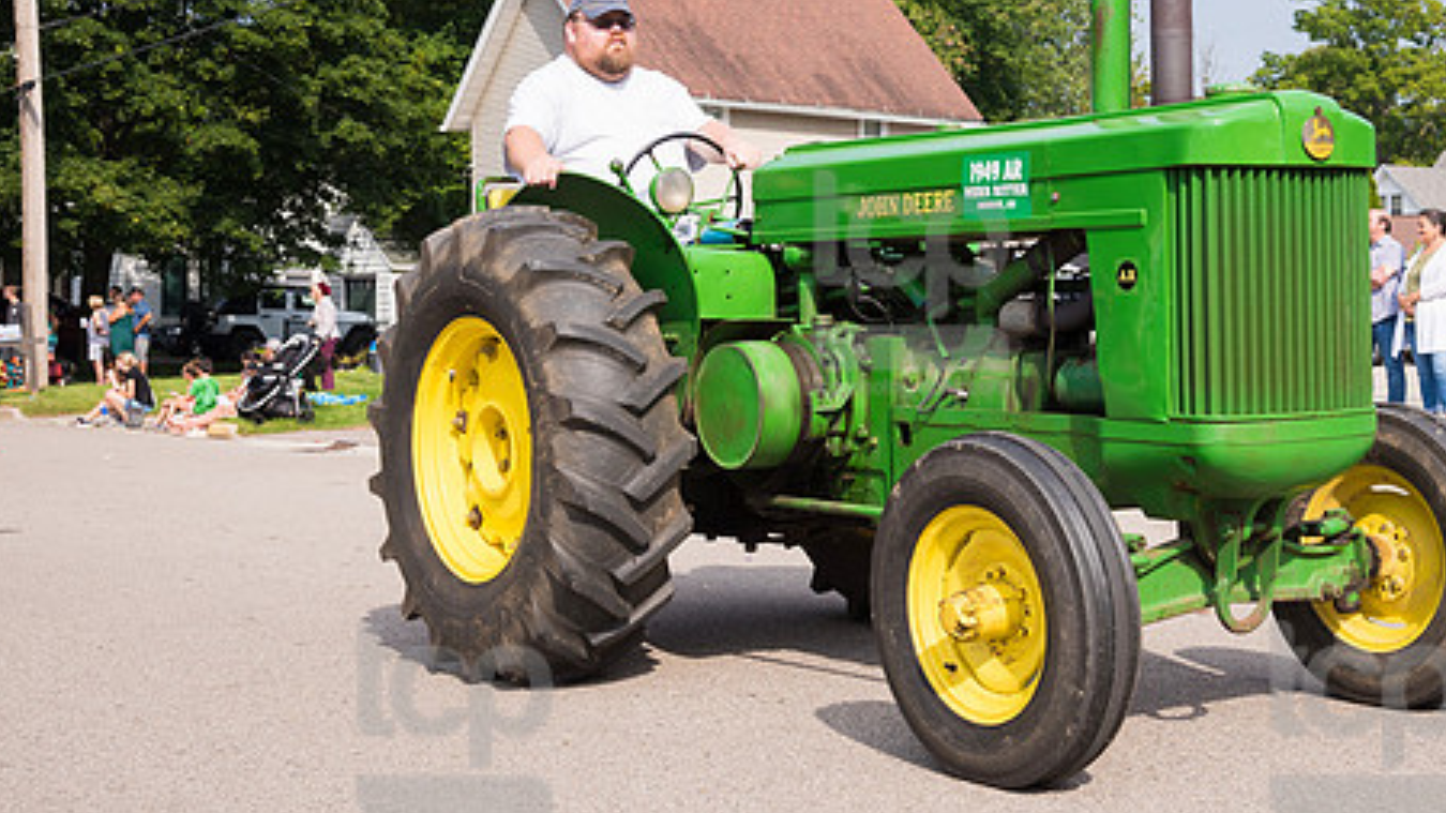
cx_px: 913
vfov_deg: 22.1
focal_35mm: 54
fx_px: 2070
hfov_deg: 38.2
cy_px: 284
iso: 180
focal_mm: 40
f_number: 6.3
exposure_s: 1/500
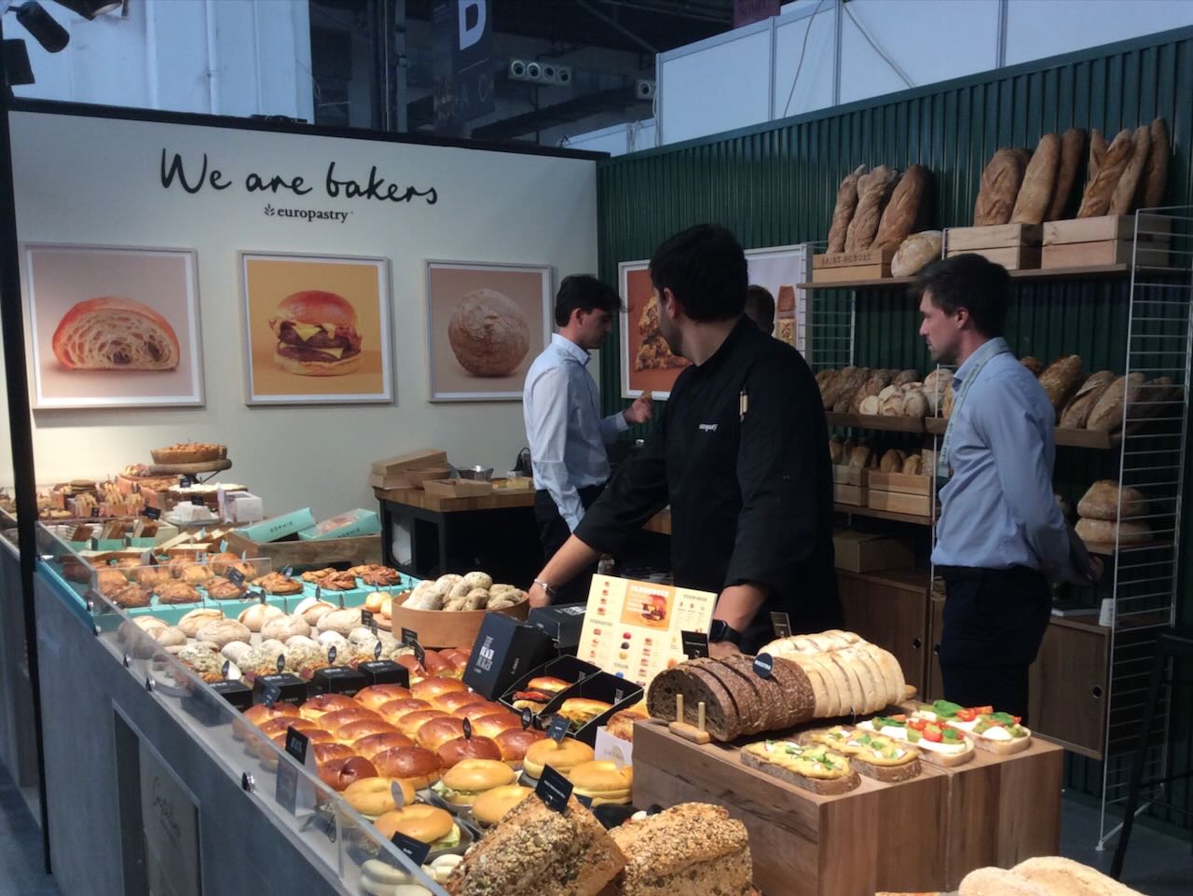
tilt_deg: -7.8
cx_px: 596
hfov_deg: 56.8
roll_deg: +2.4
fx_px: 1103
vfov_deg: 44.2
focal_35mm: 32
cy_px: 448
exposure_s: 1/100
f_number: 2.4
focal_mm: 3.3
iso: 50
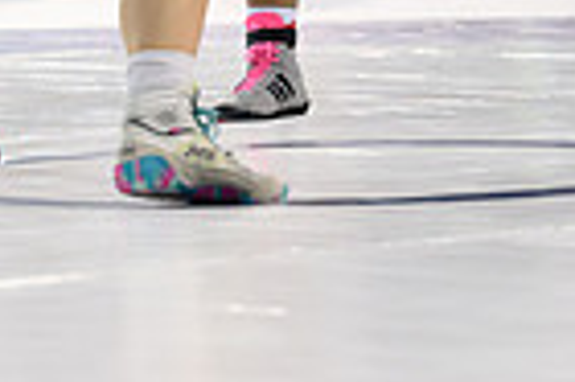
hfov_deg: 5.9
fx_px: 5552
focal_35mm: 348
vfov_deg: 3.9
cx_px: 103
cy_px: -129
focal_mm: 84
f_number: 2.8
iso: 2200
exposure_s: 1/800
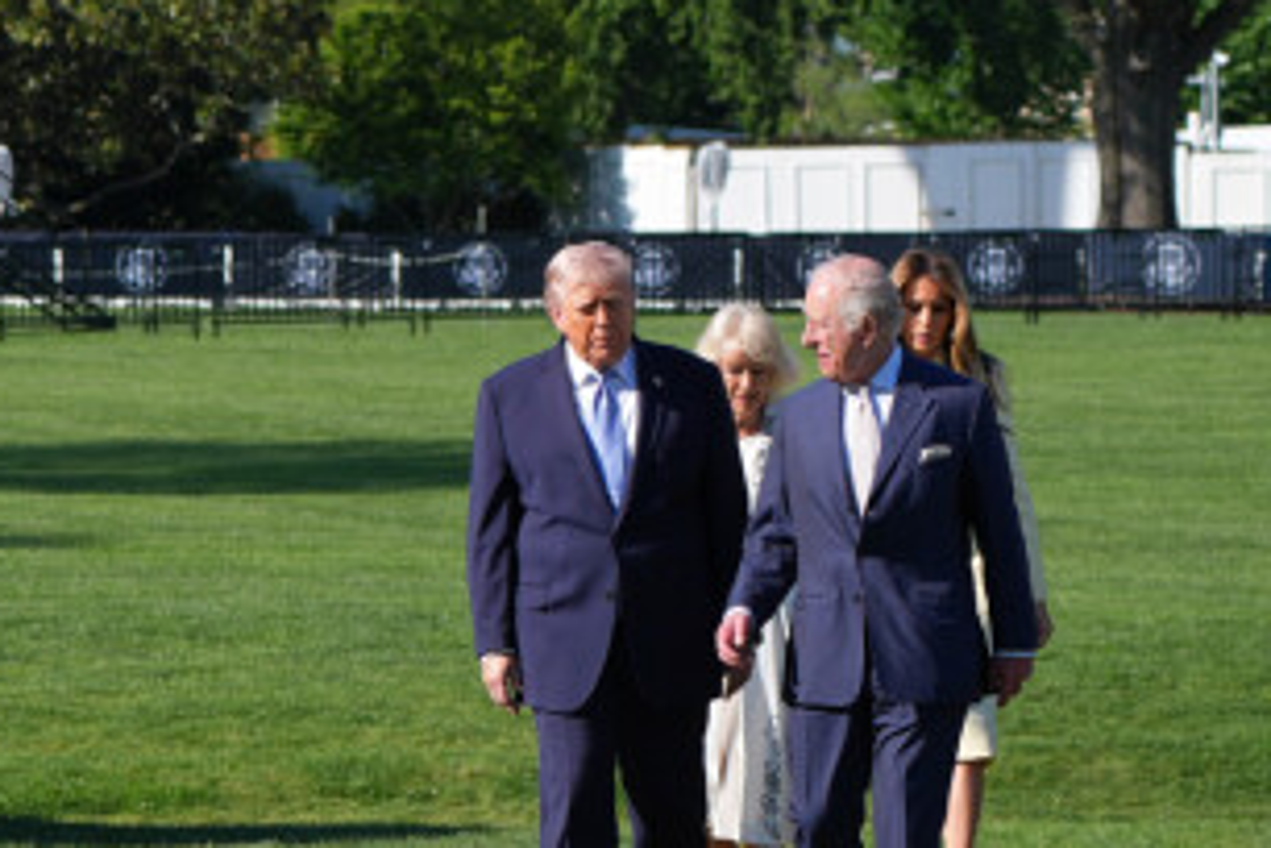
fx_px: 10803
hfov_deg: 6.7
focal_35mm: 306
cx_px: -75
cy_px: -249
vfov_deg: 4.5
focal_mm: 100
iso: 320
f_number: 5.6
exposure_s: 1/1600
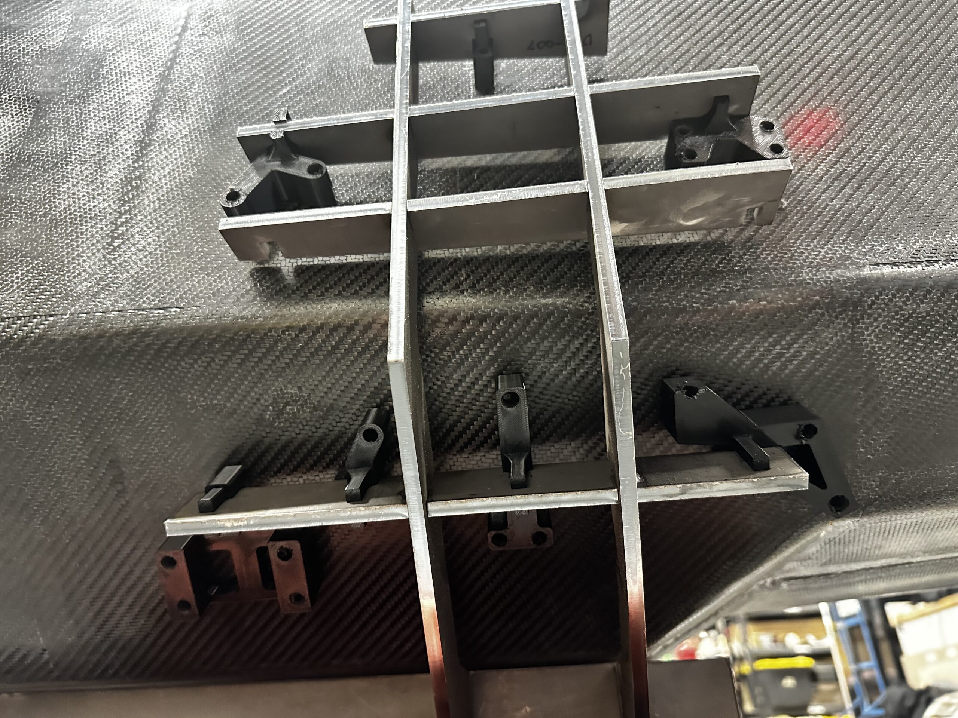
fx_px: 664
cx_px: 479
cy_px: 359
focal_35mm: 24
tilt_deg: +27.9
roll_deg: +2.2
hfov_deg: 71.6
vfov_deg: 56.8
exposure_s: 1/40
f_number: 1.78
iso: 800
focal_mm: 6.86
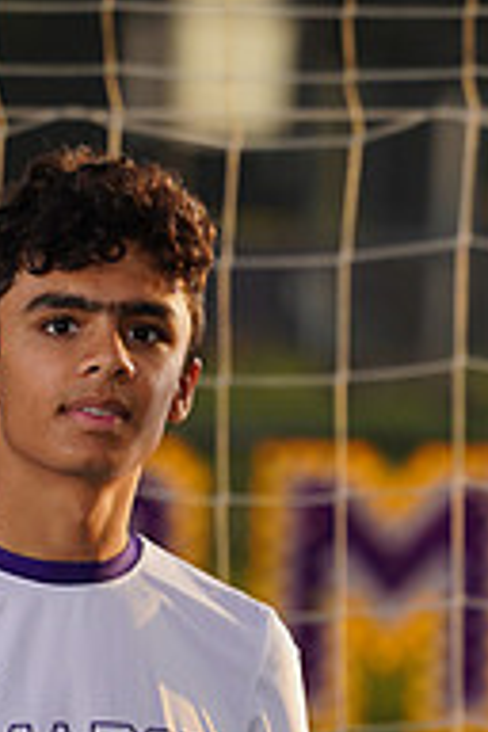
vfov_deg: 2.3
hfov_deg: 1.5
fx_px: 18421
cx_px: 17
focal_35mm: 906
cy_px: 911
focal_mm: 300
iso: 100
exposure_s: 1/200
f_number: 8
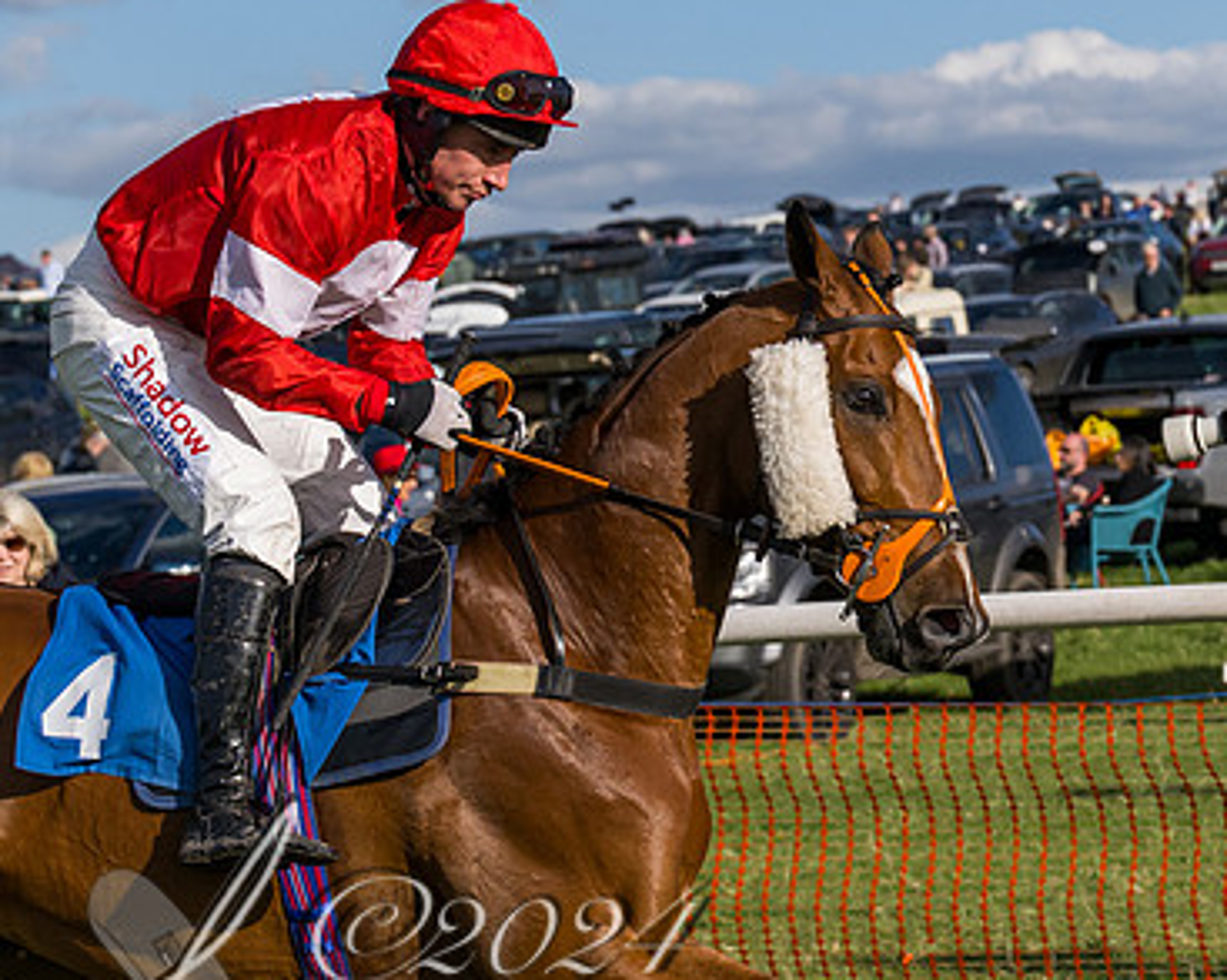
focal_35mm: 198
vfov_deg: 7.8
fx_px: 7185
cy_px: 686
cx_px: 559
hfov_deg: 9.8
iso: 400
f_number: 5
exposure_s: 1/3200
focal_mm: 70
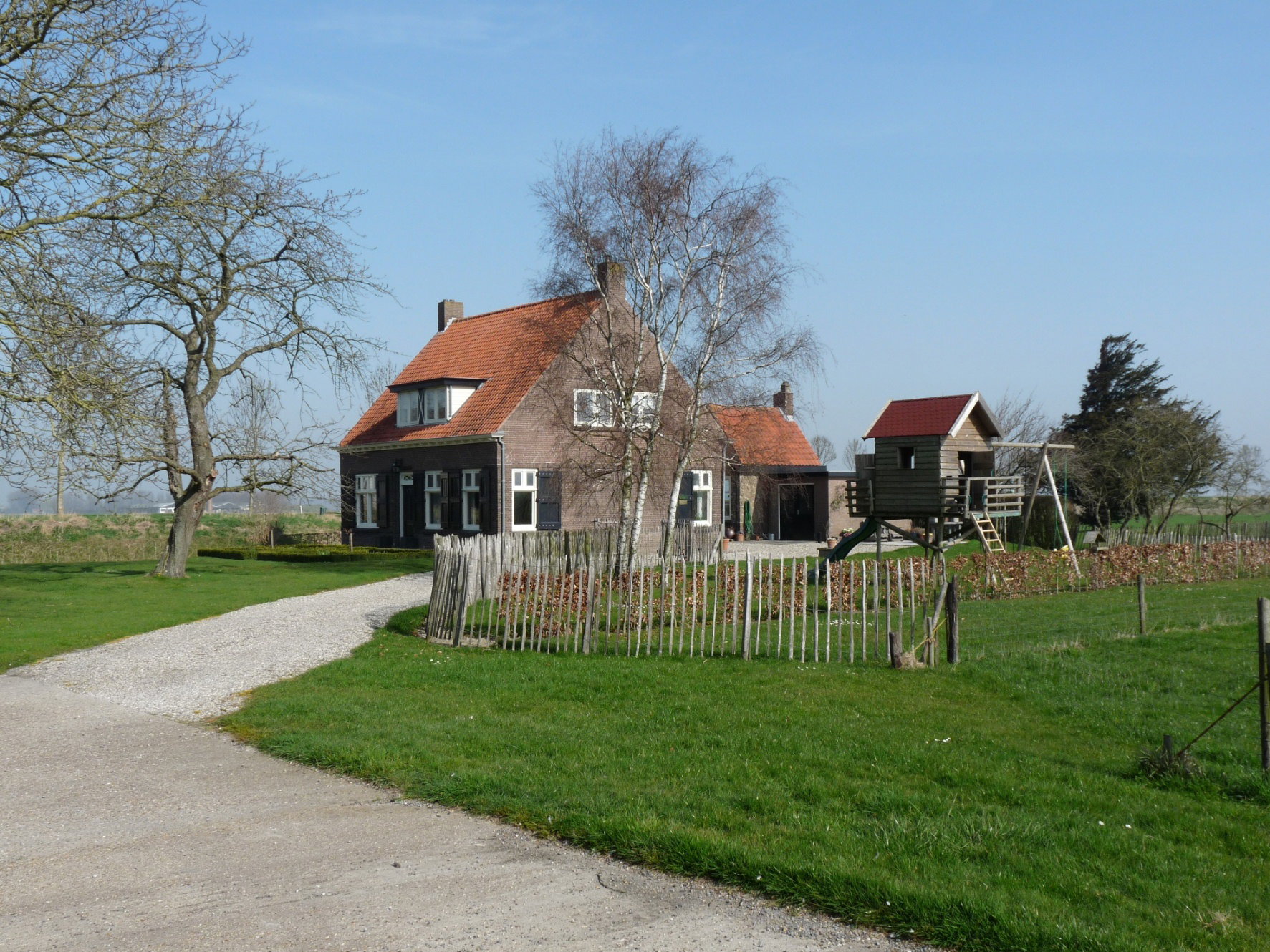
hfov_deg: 49.0
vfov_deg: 37.7
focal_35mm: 38
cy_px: 476
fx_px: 1394
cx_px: 635
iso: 100
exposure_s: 1/500
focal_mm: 6.8
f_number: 5.6
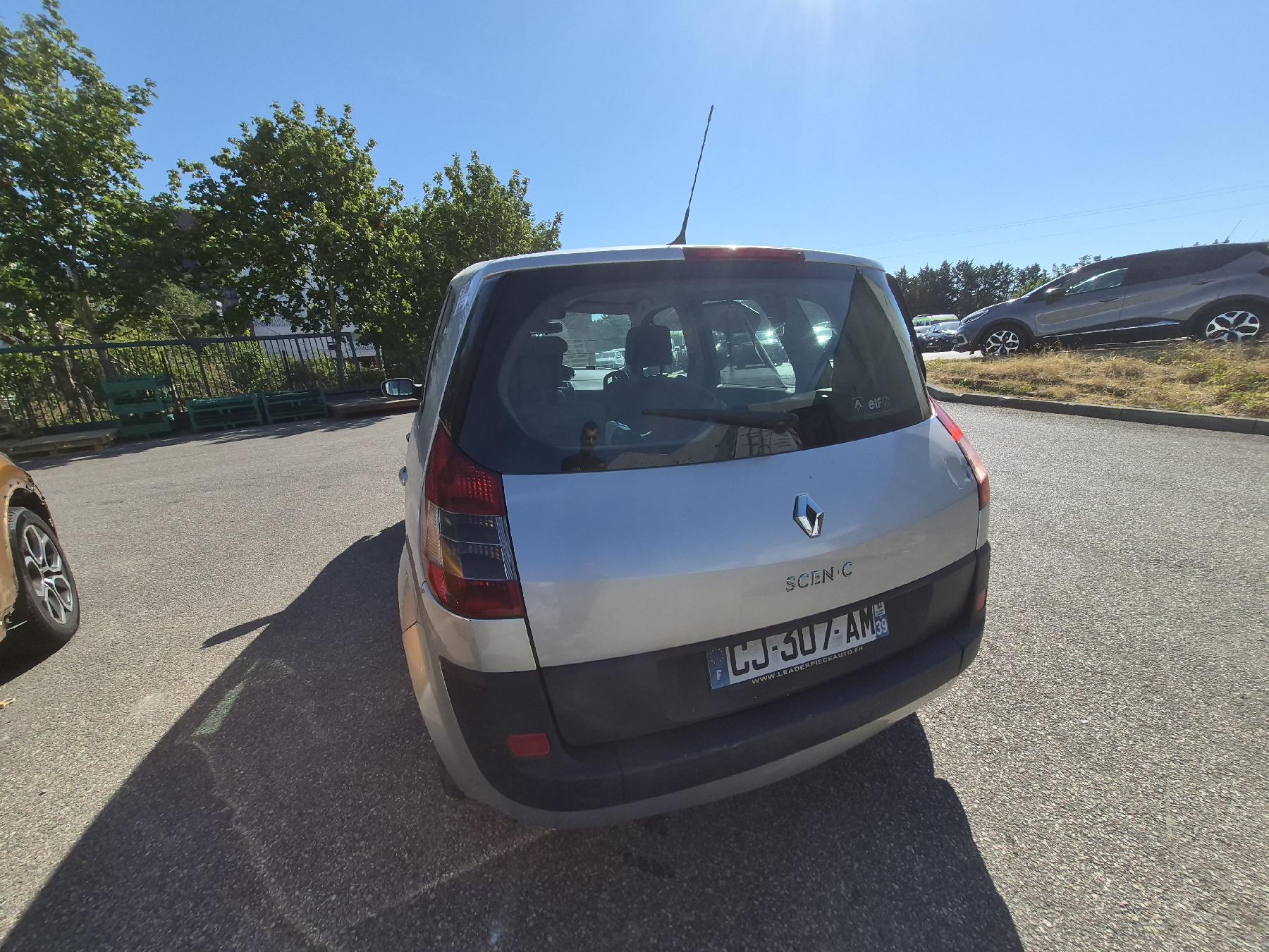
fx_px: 477
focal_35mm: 13
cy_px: 476
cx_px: 634
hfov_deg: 106.2
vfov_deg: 89.9
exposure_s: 1/2500
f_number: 2.2
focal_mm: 1.74
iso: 40
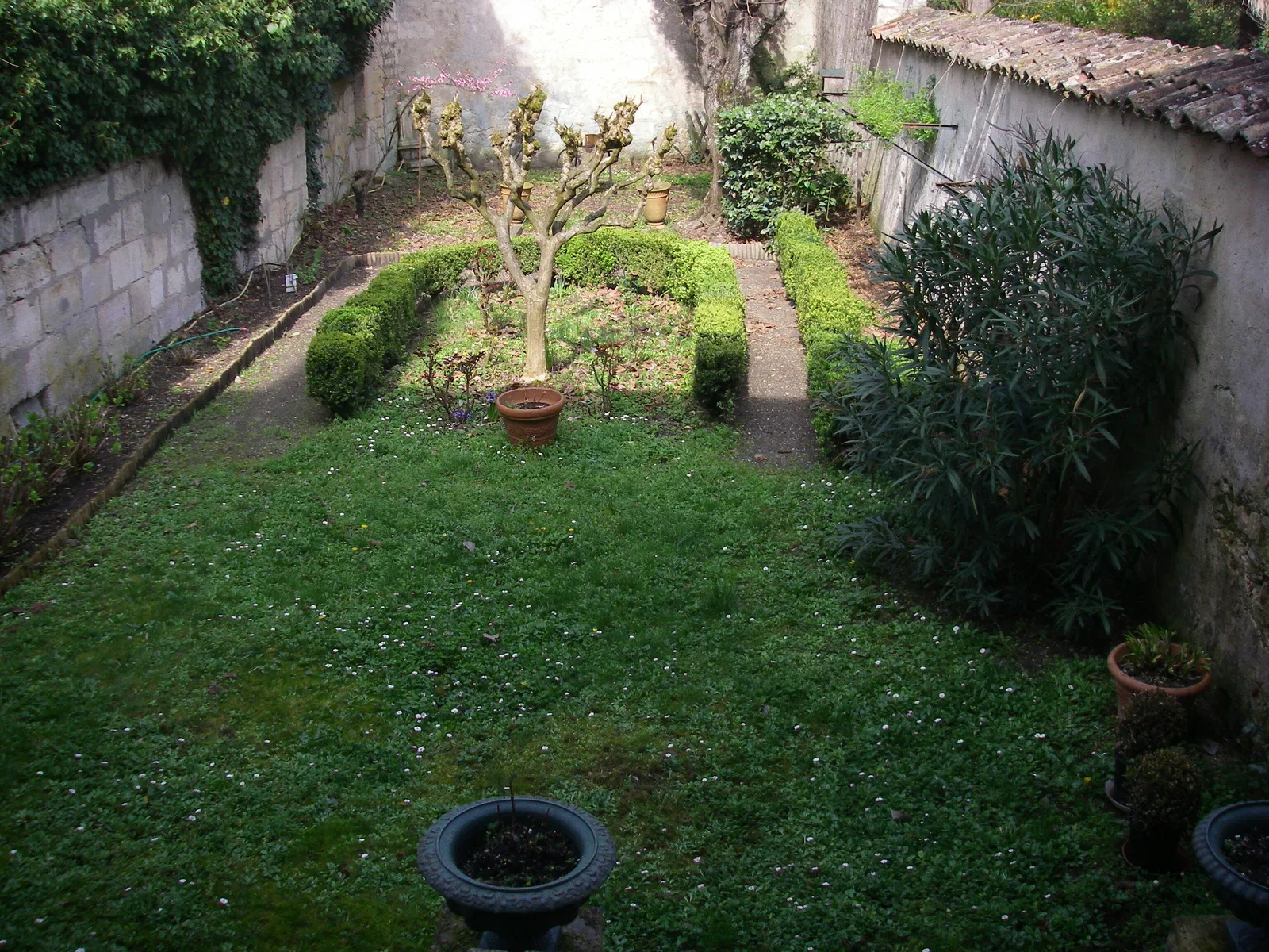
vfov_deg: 37.7
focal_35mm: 38
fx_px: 1393
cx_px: 634
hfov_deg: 49.0
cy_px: 476
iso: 64
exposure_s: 1/250
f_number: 3.3
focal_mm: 6.3
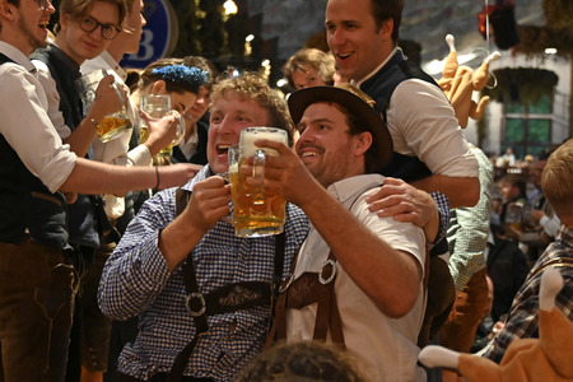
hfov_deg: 21.9
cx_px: 286
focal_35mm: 93
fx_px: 1480
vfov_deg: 14.7
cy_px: 191
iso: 5000
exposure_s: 1/160
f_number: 4.8
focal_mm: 62
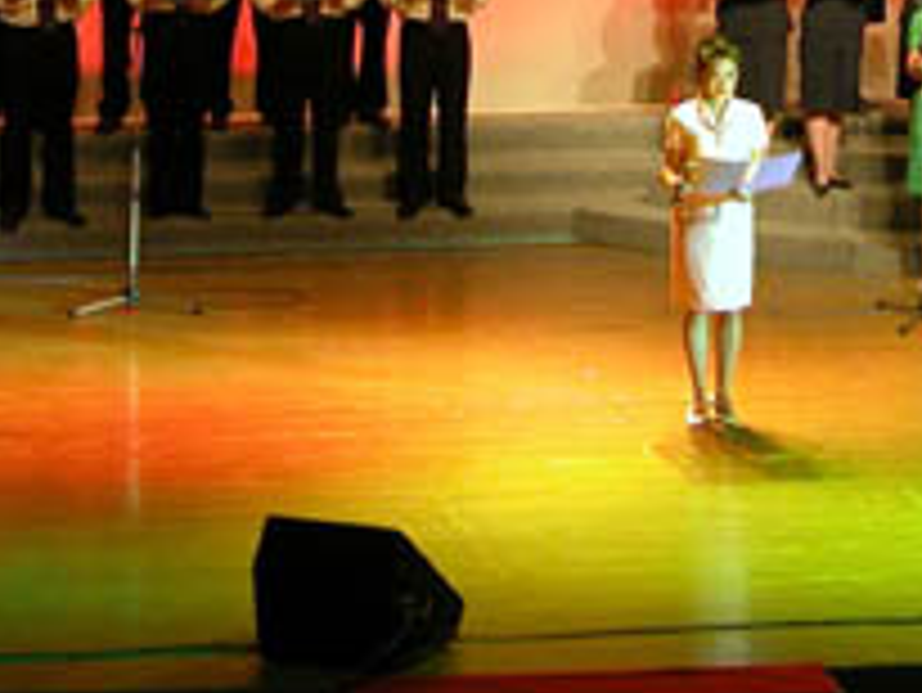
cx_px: 1021
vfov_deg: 5.7
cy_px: -220
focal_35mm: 257
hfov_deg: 7.7
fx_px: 6849
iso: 100
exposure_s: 1/18.6
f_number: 3.5
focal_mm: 22.3
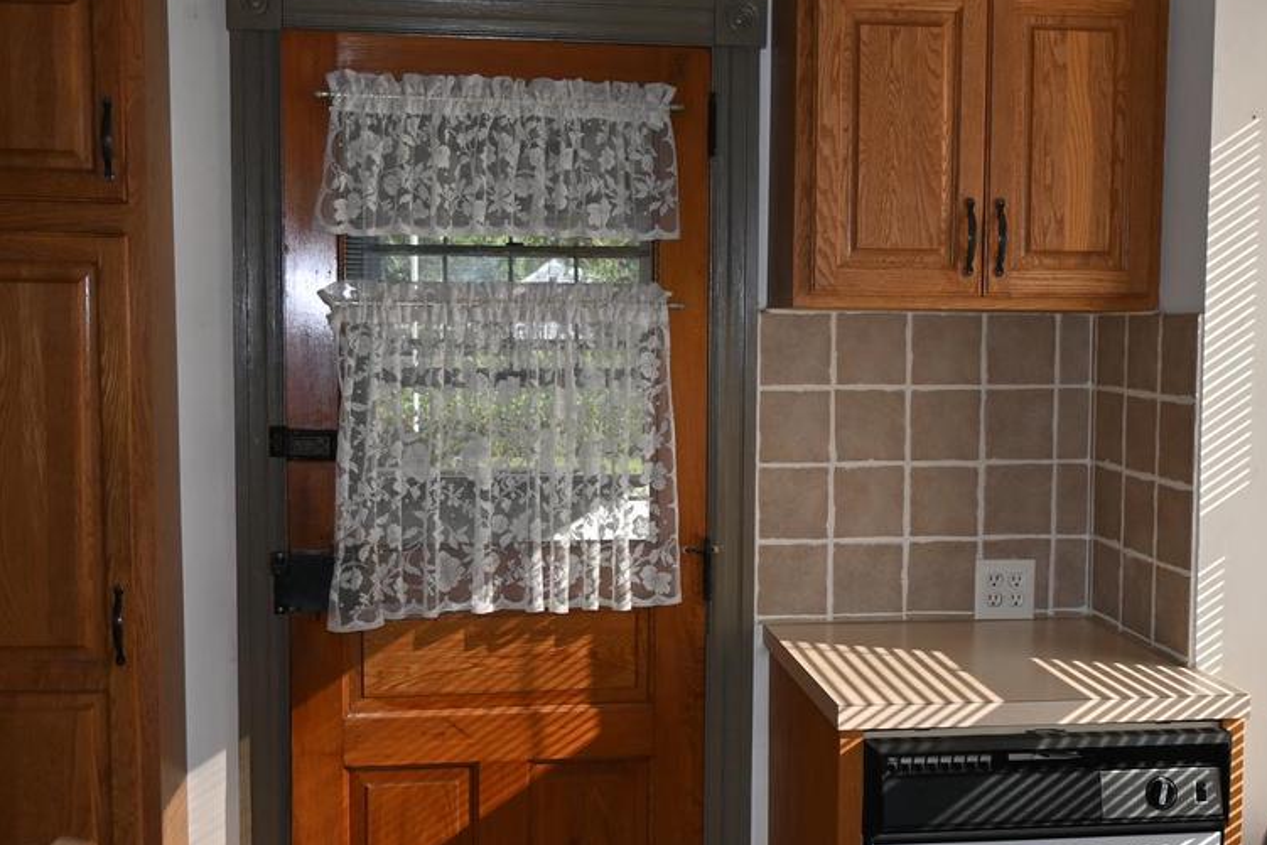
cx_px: 698
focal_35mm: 46
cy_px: 459
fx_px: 1619
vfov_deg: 29.2
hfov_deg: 42.7
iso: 125
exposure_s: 1/200
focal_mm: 16
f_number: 3.5
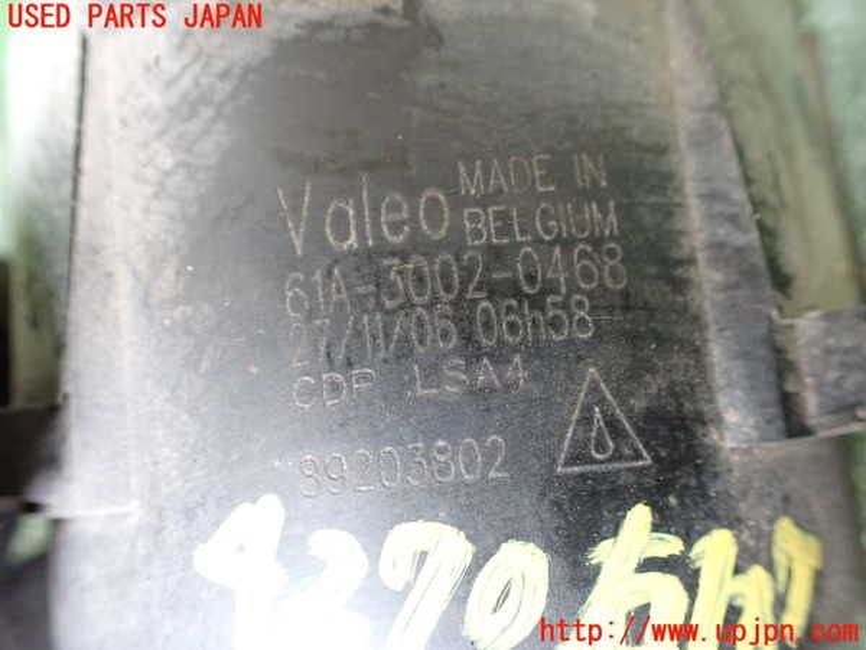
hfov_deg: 60.0
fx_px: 751
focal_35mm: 30
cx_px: 433
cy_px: 325
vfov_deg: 46.8
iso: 800
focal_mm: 5.4
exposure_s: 1/80
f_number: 2.3
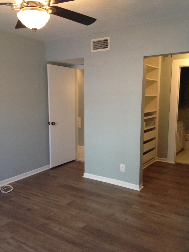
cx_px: 94
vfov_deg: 55.4
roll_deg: -0.4
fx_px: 240
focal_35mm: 33
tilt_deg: -4.8
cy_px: 126
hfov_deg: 42.9
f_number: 2.4
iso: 160
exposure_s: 1/20
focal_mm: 4.12
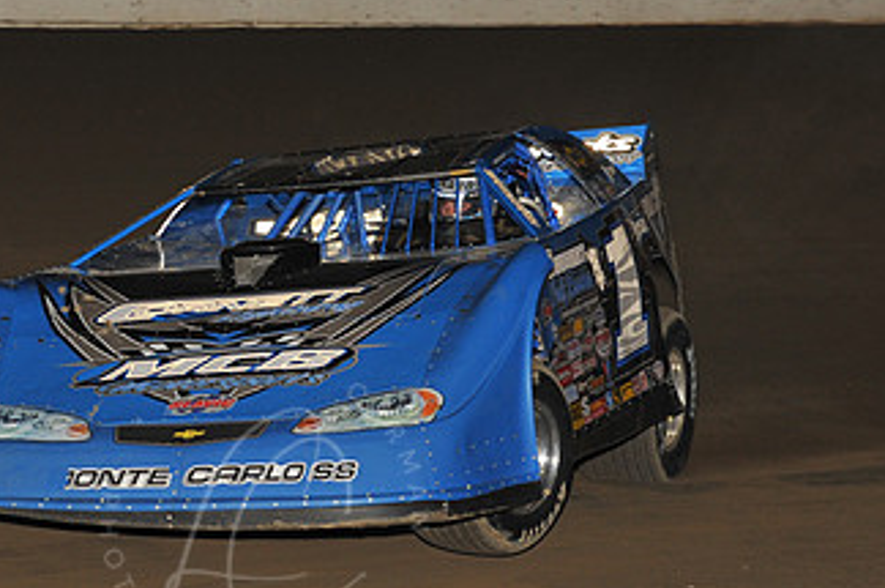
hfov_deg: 9.6
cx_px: 262
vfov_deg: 6.4
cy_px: 265
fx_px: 5277
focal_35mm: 215
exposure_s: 1/320
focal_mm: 120
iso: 1000
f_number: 7.1
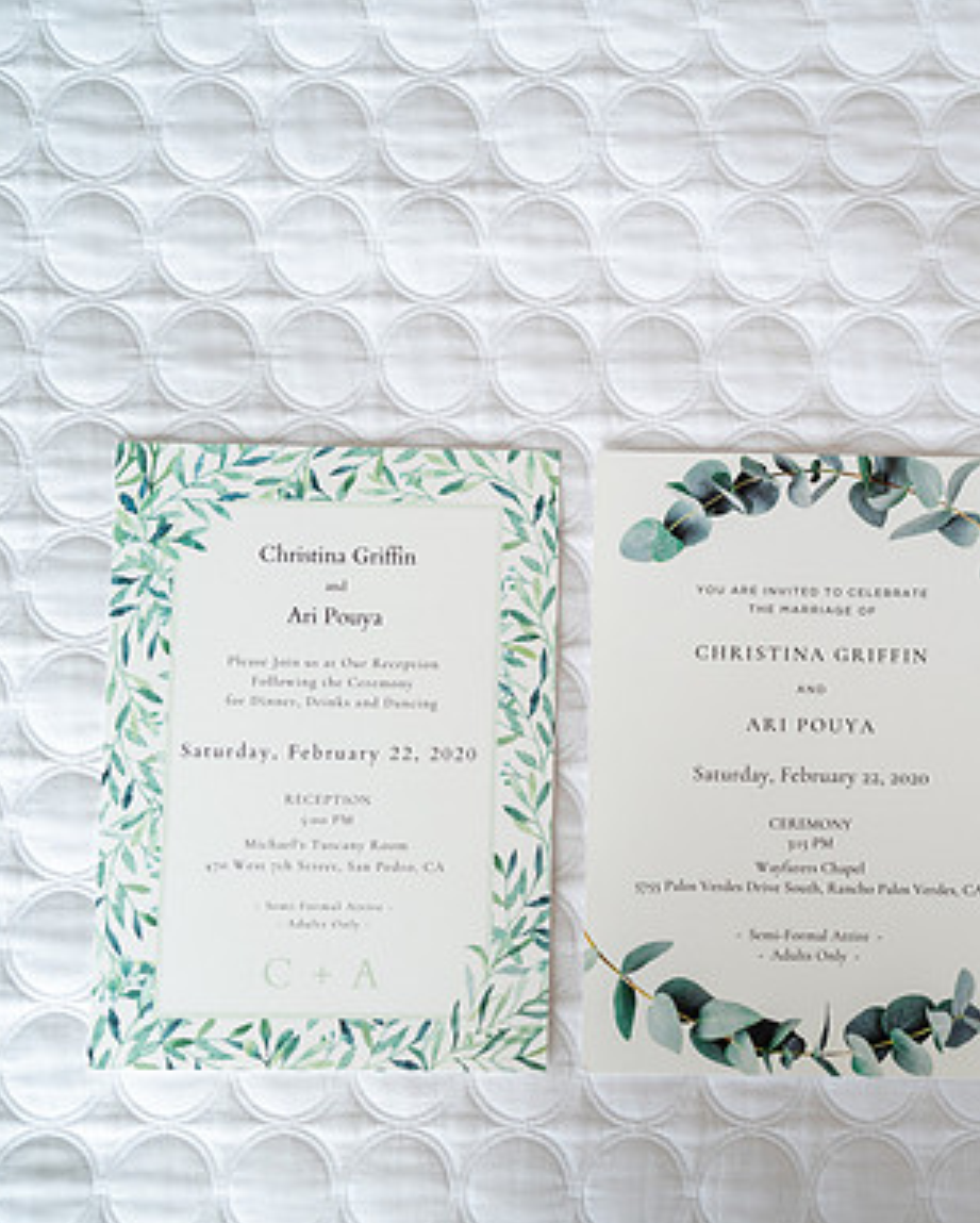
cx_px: 782
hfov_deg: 21.3
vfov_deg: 26.7
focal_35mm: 71
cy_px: 615
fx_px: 2571
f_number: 2
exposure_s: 1/125
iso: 200
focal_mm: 50
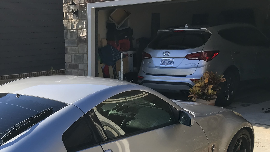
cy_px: 182
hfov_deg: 36.8
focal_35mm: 55
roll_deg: -2.1
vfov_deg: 20.4
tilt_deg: -20.8
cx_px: 61
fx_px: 394
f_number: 1.8
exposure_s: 1/912
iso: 20
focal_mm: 3.99
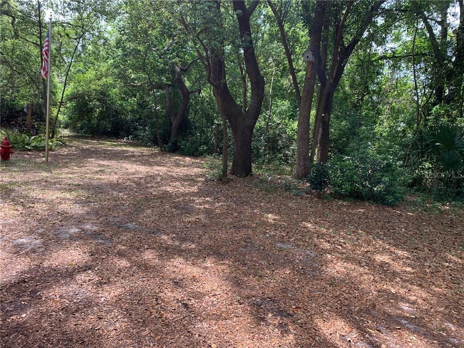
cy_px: 174
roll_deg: -6.7
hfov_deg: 67.3
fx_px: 349
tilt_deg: -6.4
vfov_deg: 53.1
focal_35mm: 26
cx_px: 232
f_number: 1.8
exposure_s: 1/205
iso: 25
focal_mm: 4.25
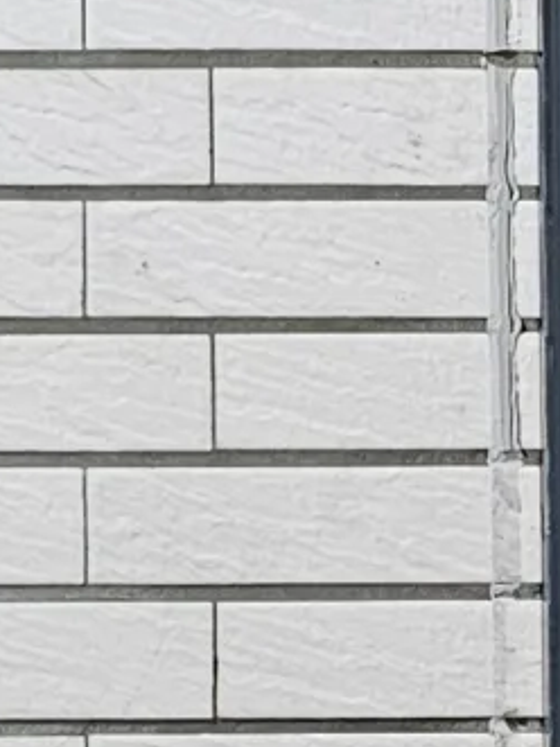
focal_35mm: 178
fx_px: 3842
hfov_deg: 7.4
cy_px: 761
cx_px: 1642
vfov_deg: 11.0
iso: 640
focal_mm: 6.3
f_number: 1.7
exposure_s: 1/30
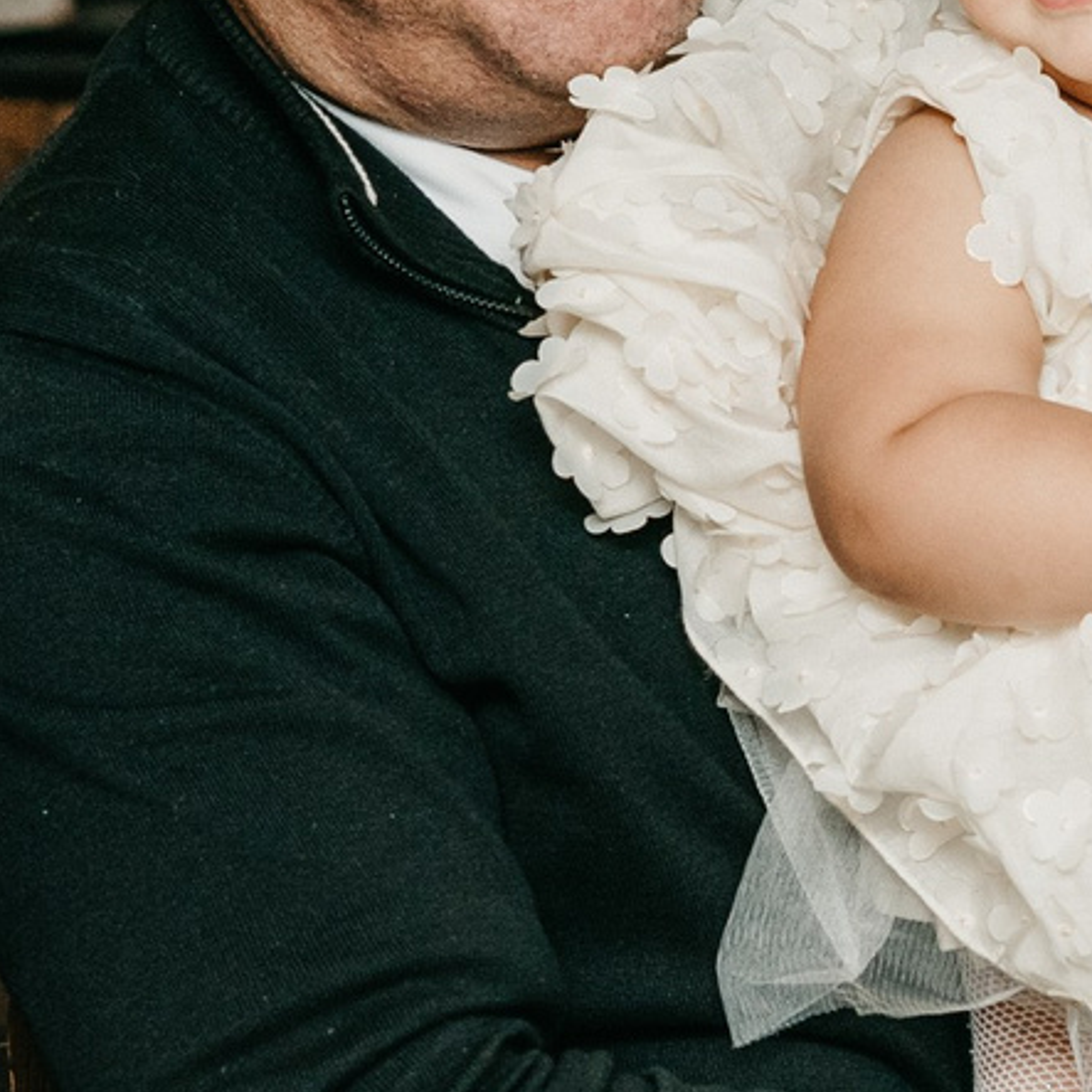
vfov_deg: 7.4
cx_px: 762
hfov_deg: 7.4
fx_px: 8423
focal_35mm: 236
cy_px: 80
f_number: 4
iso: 160
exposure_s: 1/160
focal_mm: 48
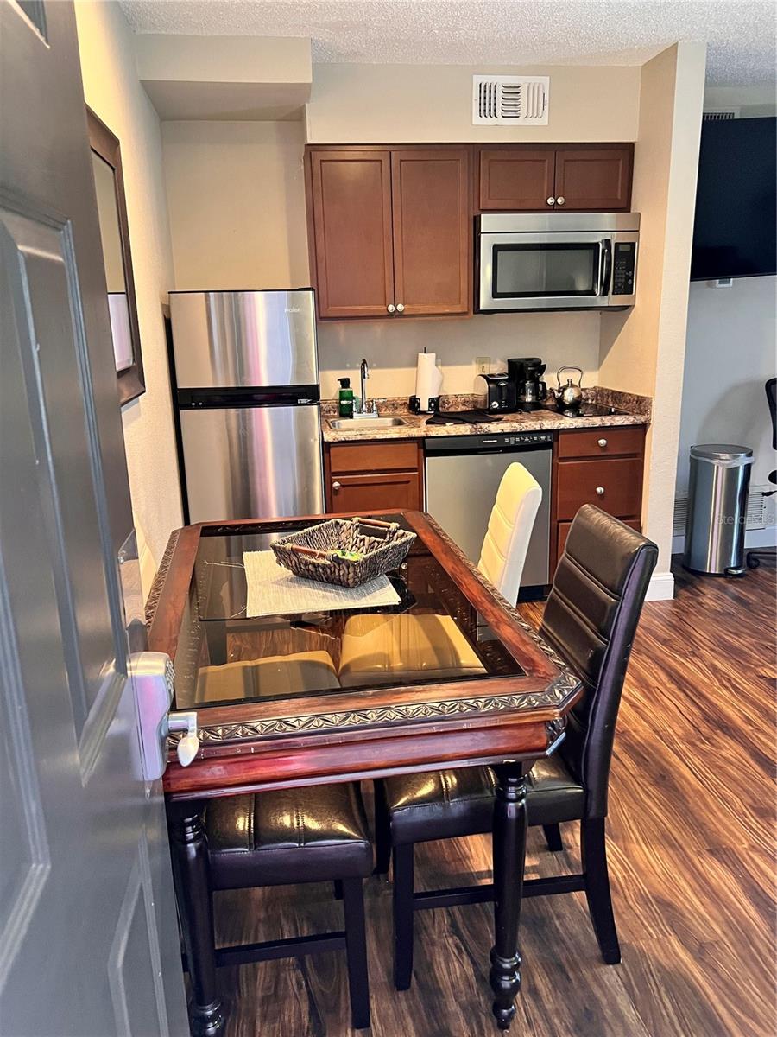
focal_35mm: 26
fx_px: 778
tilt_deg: -13.7
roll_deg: +2.0
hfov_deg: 53.1
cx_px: 388
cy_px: 518
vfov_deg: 67.3
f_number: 1.5
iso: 400
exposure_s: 1/40
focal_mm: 5.7
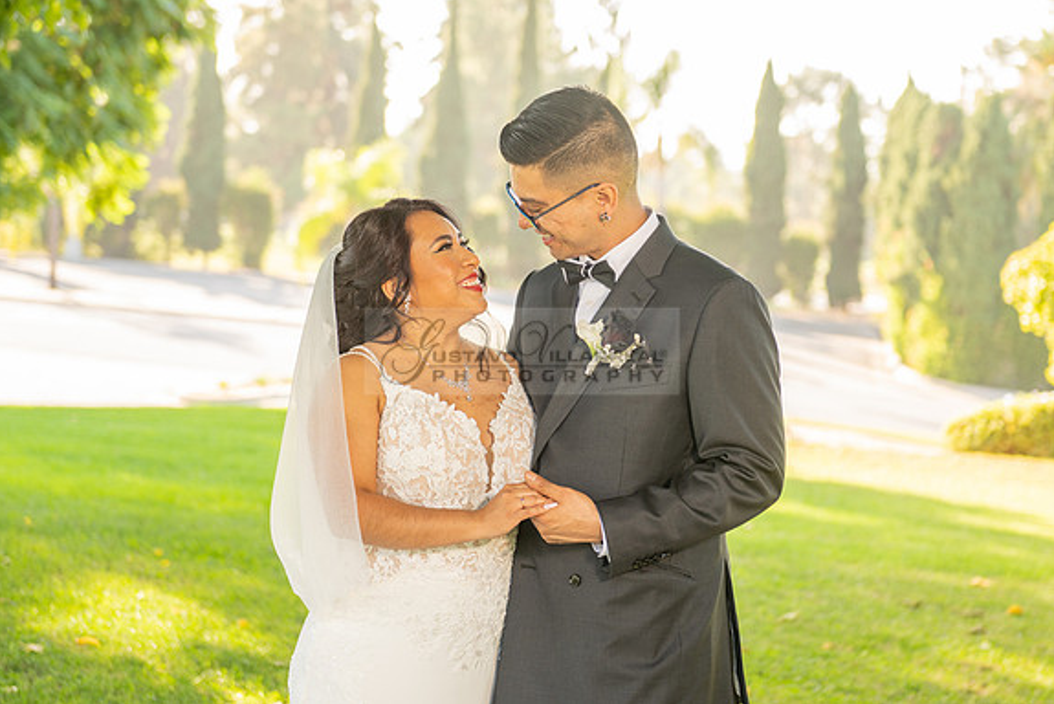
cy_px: 314
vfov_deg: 15.9
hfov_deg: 23.6
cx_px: 573
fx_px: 2519
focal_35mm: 86
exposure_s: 1/200
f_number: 3.5
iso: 200
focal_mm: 70
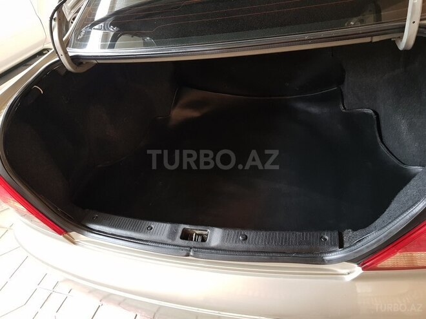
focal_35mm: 26
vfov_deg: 53.1
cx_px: 213
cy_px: 160
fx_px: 320
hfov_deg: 67.3
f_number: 1.7
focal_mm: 4.2
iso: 250
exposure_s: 1/25
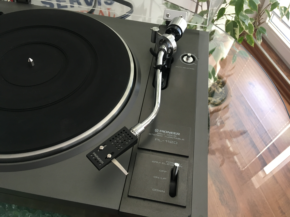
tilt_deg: -50.9
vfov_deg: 48.2
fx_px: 243
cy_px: 108
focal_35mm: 29
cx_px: 145
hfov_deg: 61.7
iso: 160
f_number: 2.2
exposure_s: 1/33
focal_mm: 4.15
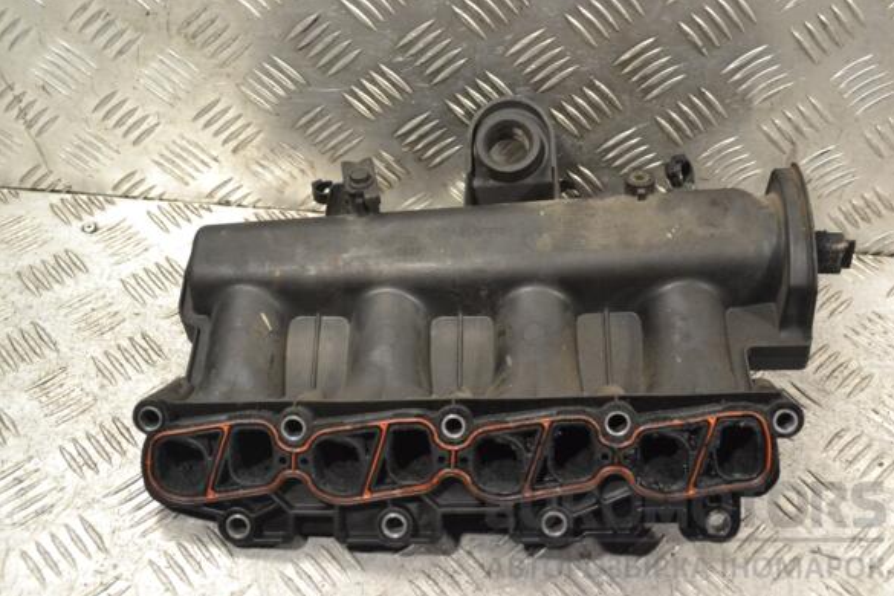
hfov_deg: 48.5
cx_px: 457
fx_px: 993
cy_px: 301
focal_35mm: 40
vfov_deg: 33.4
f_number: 7.1
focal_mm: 26
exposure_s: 1/200
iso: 3200
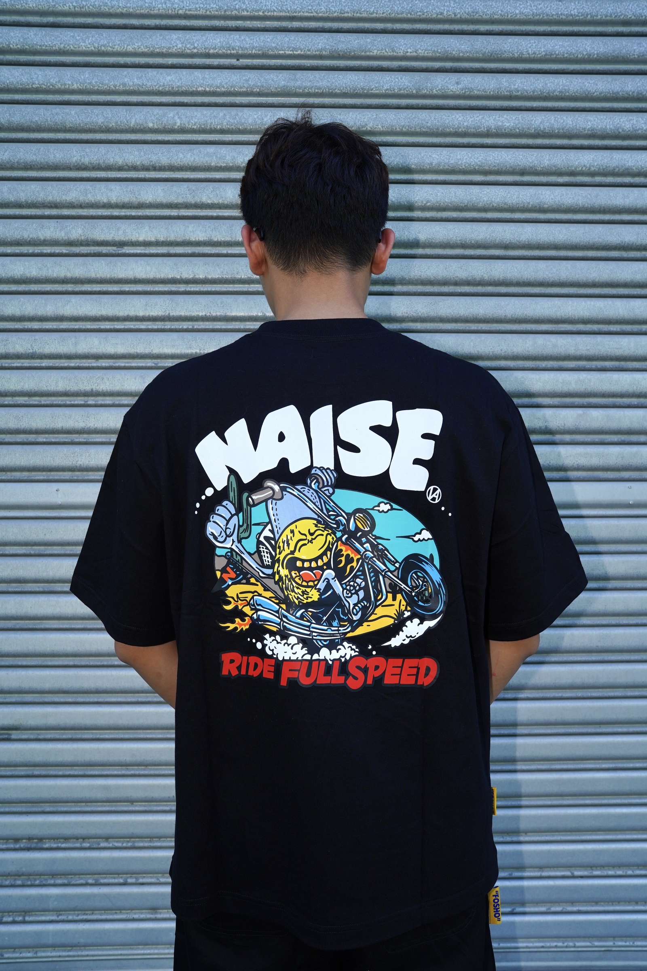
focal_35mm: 29
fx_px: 782
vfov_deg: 63.7
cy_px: 486
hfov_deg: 45.0
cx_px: 324
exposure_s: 1/250
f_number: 8
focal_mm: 29
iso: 640
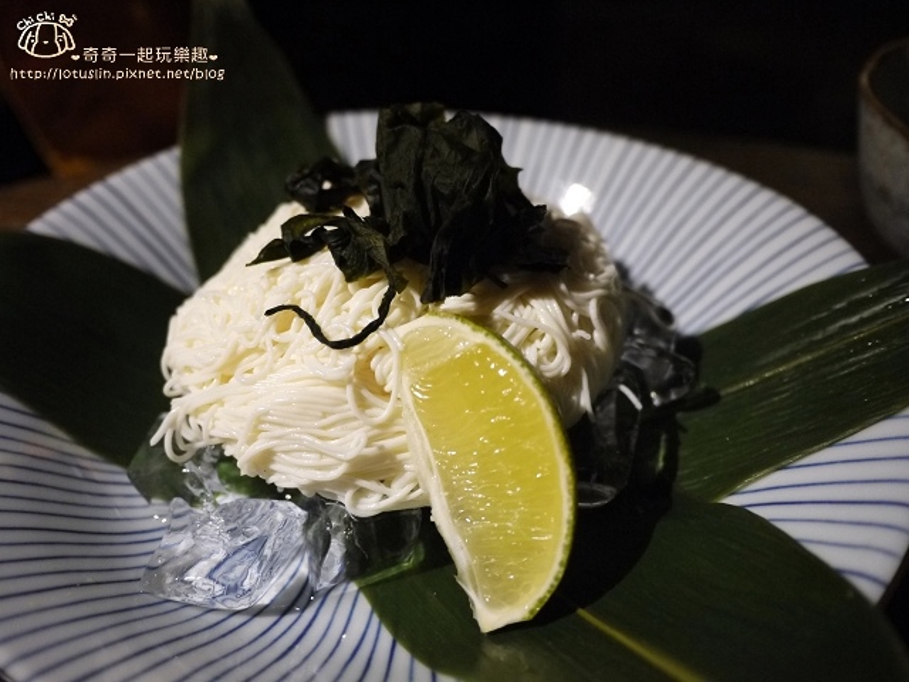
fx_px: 735
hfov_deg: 63.4
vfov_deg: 49.7
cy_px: 341
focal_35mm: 28
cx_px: 454
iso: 800
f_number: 2.5
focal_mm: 14
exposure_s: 1/60
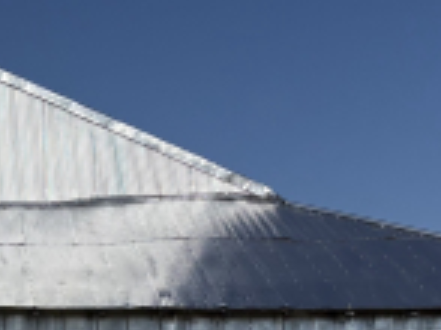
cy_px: 420
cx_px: 128
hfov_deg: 16.6
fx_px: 1502
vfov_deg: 12.2
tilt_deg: +4.6
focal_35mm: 118
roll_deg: +0.9
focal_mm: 5.96
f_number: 1.6
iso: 50
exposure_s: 1/10101
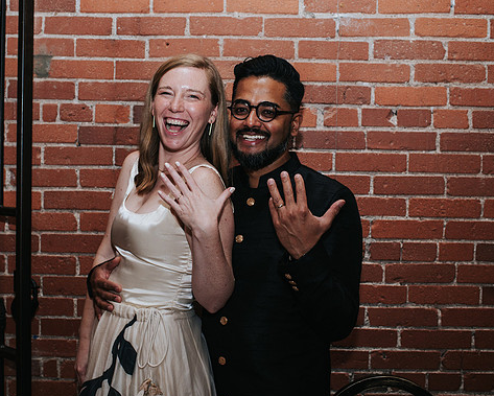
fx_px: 629
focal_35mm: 43
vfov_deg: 34.9
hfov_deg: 42.8
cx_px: 209
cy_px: 187
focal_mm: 35
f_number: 4
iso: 800
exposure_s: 1/200
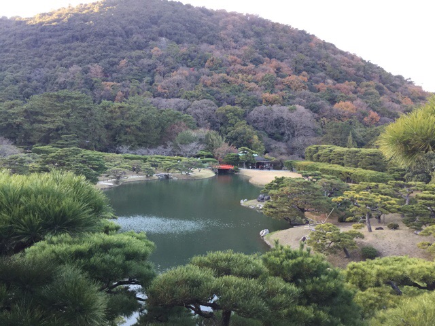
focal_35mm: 31
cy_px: 163
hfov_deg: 58.4
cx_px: 218
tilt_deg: -3.1
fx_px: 390
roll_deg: -3.6
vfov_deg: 45.4
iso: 25
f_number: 2.4
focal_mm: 3.3
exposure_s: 1/40
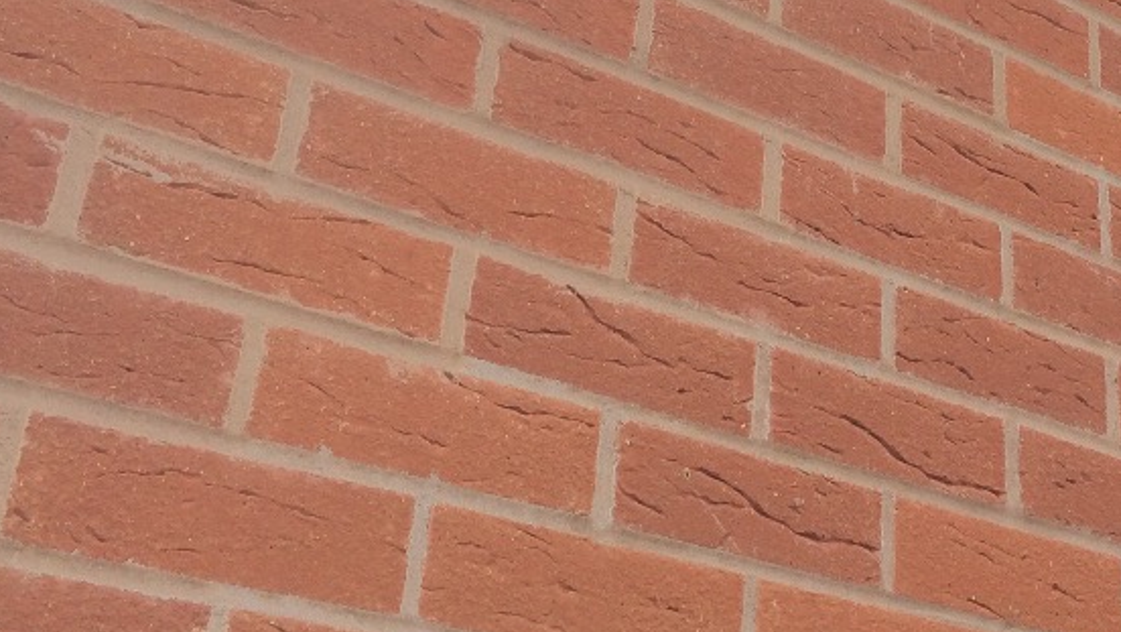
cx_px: 934
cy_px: 2
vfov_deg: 16.7
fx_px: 2111
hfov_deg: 28.9
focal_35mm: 71
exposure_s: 1/1080
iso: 40
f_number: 2.2
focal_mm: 4.12
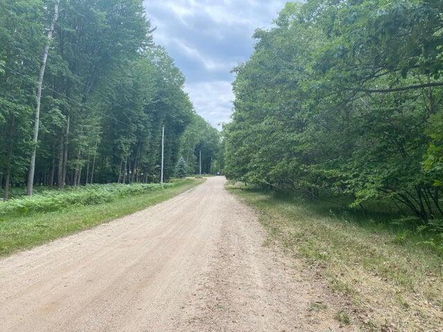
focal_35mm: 26
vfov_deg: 53.1
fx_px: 333
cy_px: 166
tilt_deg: -1.7
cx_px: 222
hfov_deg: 67.3
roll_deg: -1.1
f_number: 1.8
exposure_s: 1/778
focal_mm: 4.25
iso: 32
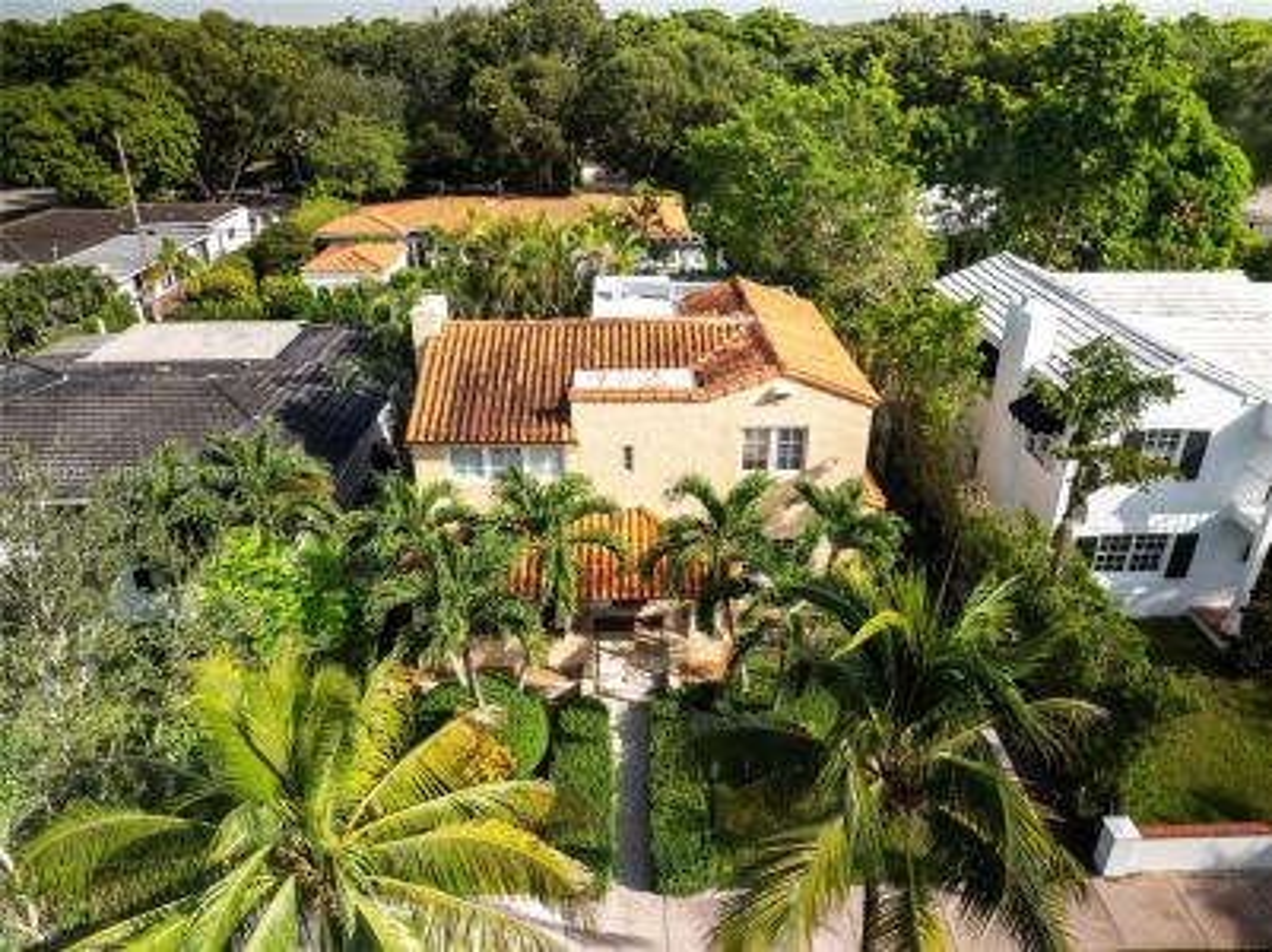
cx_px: 636
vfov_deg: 56.7
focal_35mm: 24
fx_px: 881
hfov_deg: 71.6
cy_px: 476
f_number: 2.8
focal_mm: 12.29
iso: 100
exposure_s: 1/40
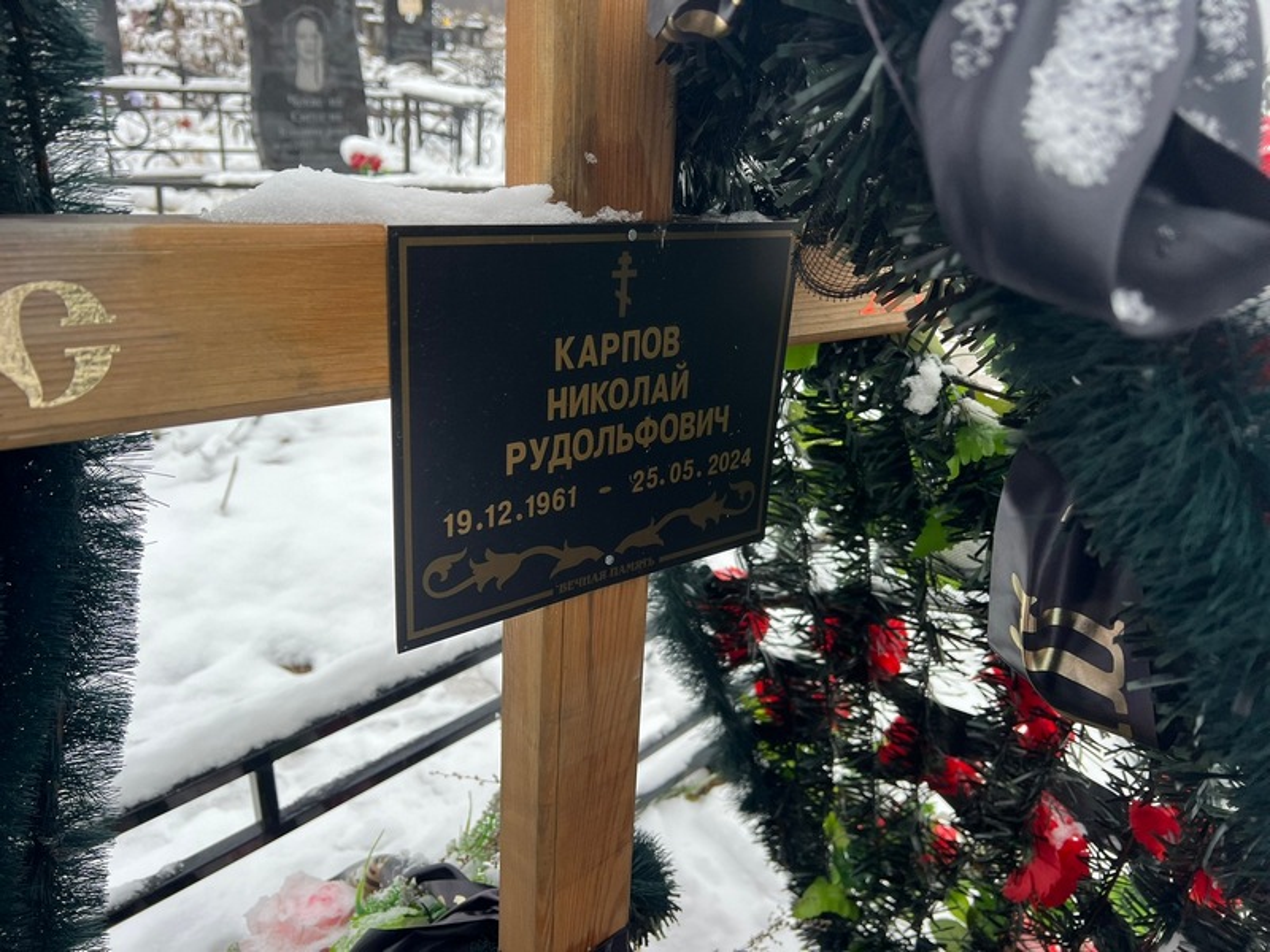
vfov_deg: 53.1
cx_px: 635
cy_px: 476
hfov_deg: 67.3
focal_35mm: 26
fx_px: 954
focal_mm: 5.7
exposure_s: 1/186
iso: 40
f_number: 1.5
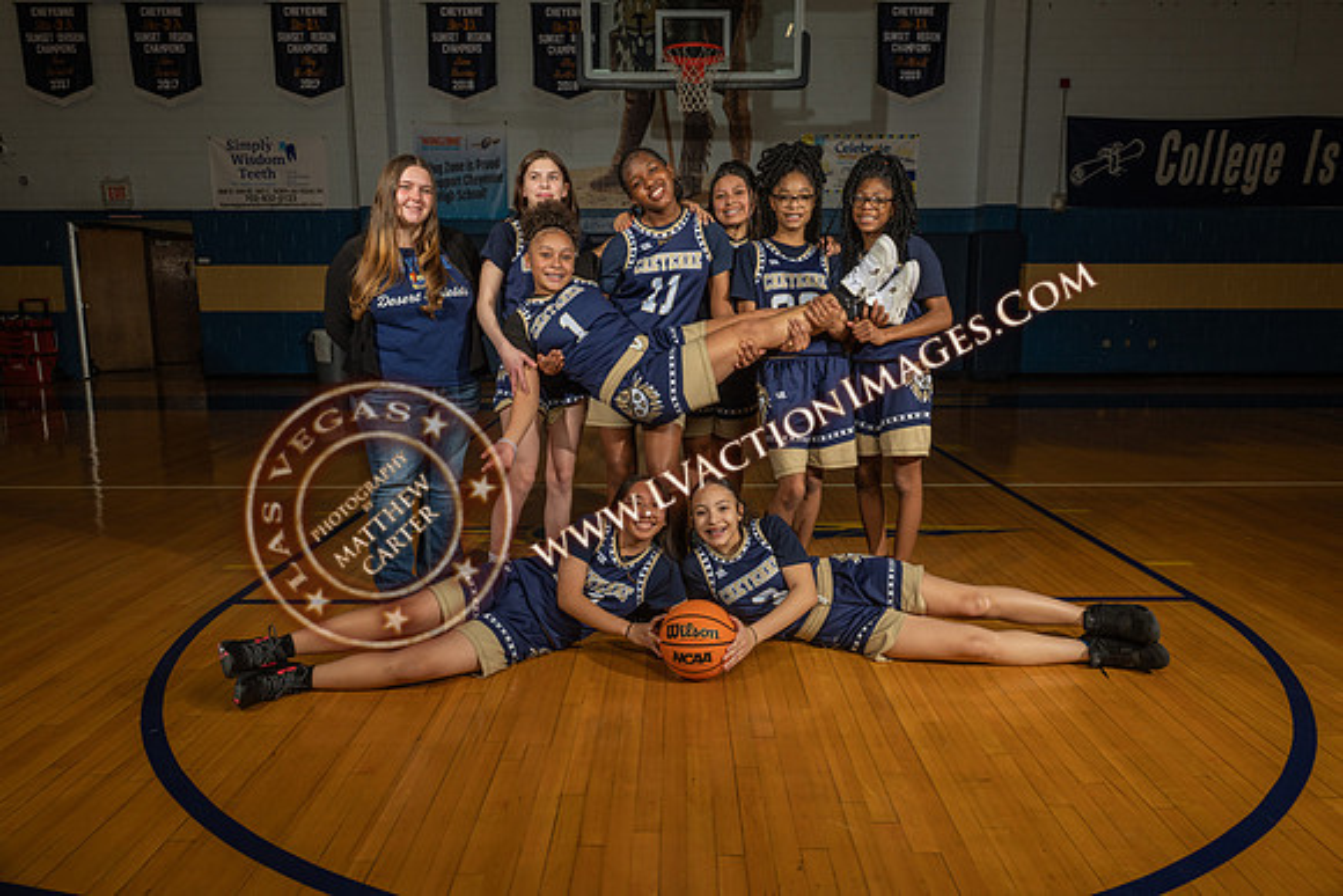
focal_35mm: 24
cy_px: 448
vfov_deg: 53.2
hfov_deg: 73.7
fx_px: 896
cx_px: 672
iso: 160
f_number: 8
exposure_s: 1/200
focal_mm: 24
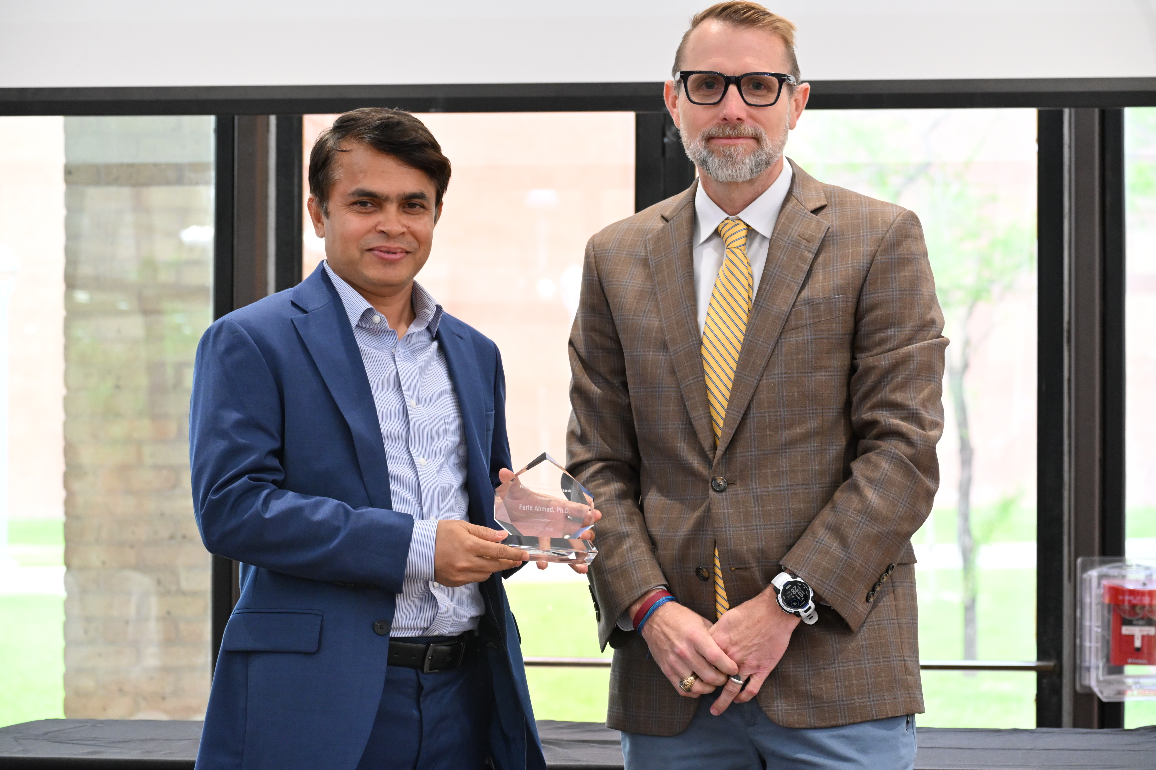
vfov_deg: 12.7
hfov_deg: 18.9
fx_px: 3468
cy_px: 385
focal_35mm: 108
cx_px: 578
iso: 2000
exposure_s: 1/60
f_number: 4.8
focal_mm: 72
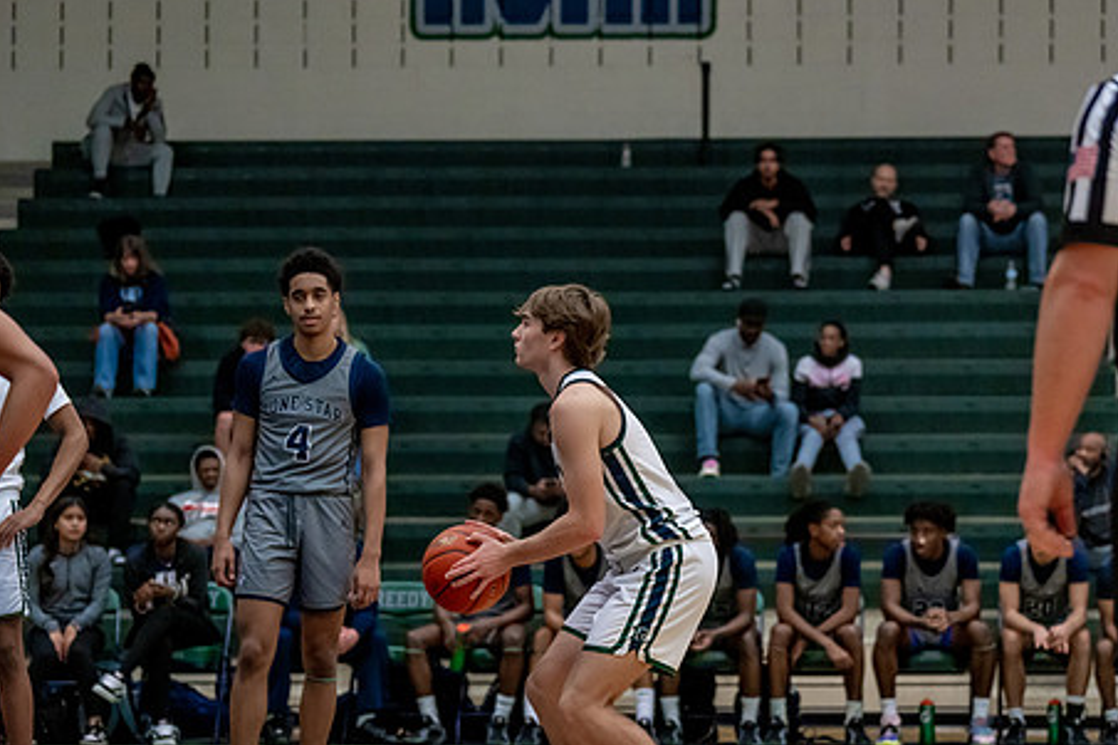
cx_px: 589
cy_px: 505
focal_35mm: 115
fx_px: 3570
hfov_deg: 17.8
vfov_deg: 11.9
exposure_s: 1/1000
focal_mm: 78
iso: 3200
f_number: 2.8
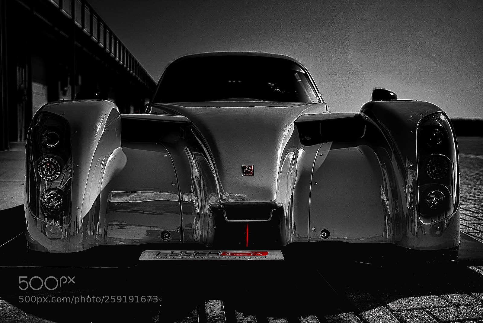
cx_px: 242
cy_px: 162
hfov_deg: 54.4
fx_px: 470
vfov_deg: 37.9
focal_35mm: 35
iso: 100
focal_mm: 35
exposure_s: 1/640
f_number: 2.8
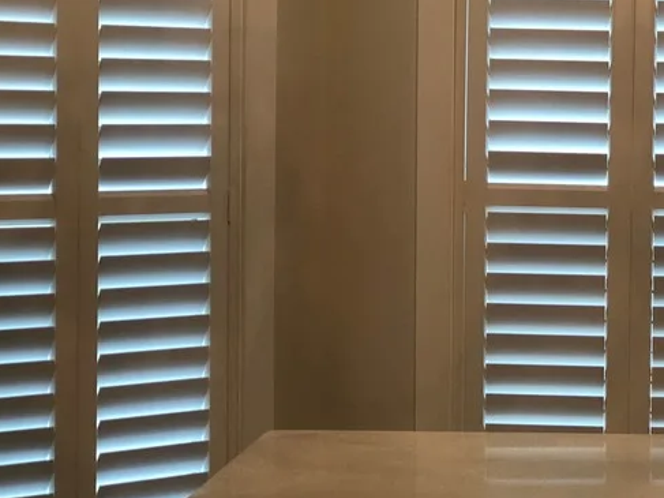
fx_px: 2244
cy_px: 183
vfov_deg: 12.6
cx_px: 664
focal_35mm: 117
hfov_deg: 16.5
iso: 125
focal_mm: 6.6
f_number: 2.8
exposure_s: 1/60
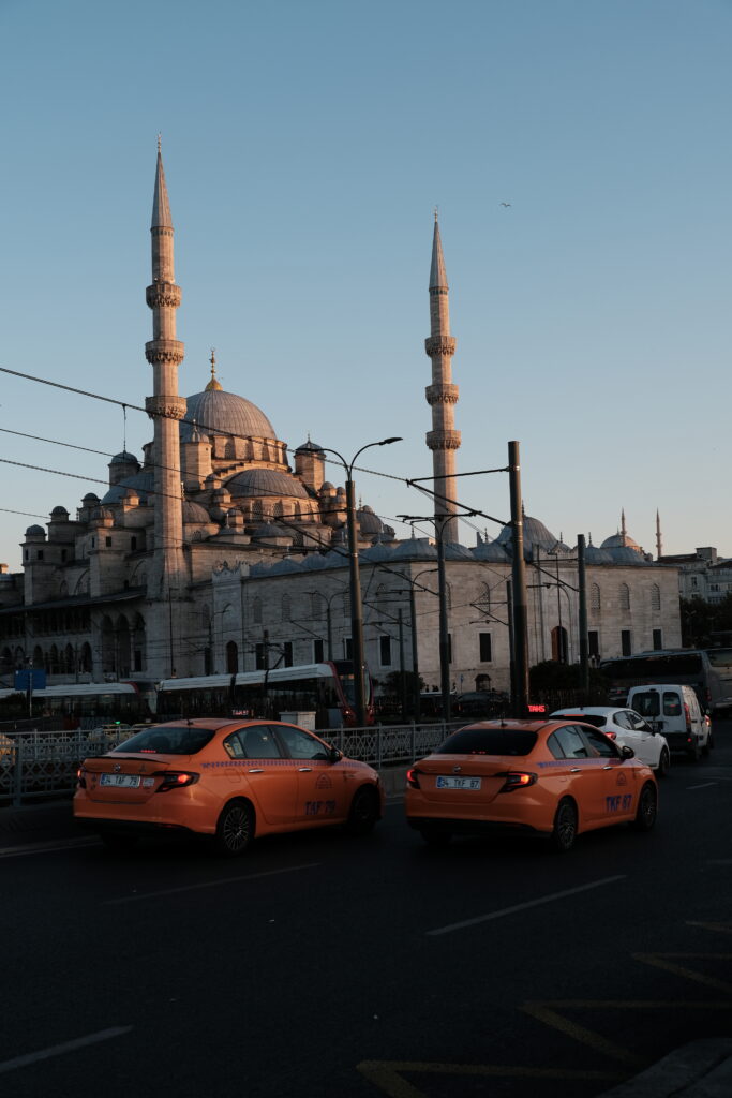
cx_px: 366
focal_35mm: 40
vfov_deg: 48.5
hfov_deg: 33.4
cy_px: 549
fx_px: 1219
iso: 160
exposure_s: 1/120
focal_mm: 26.6
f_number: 5.6
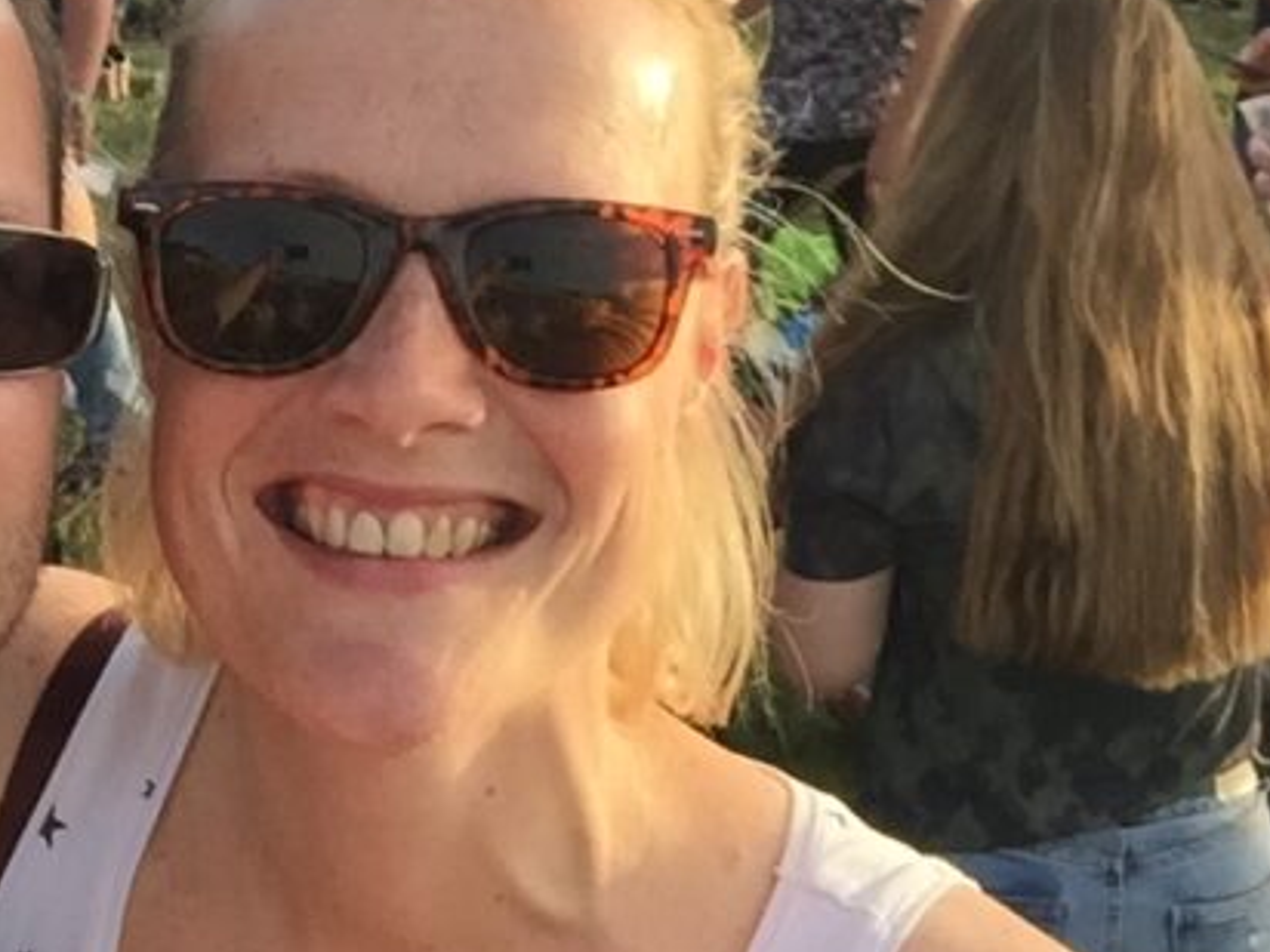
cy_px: 102
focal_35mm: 77
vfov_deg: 18.8
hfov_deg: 25.2
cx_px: 432
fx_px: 2825
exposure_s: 1/254
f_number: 2.2
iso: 32
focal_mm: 2.65
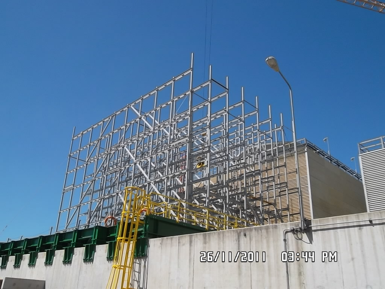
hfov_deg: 56.8
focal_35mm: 32
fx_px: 356
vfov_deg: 44.2
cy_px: 144
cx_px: 192
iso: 80
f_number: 3.7
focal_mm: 5.7
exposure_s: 1/900
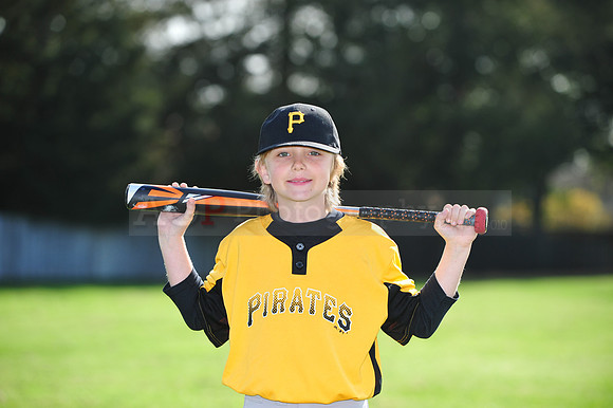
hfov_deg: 13.3
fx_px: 2638
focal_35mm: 155
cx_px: 306
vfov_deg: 8.8
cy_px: 204
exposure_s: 1/1600
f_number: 4.5
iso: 400
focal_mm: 155
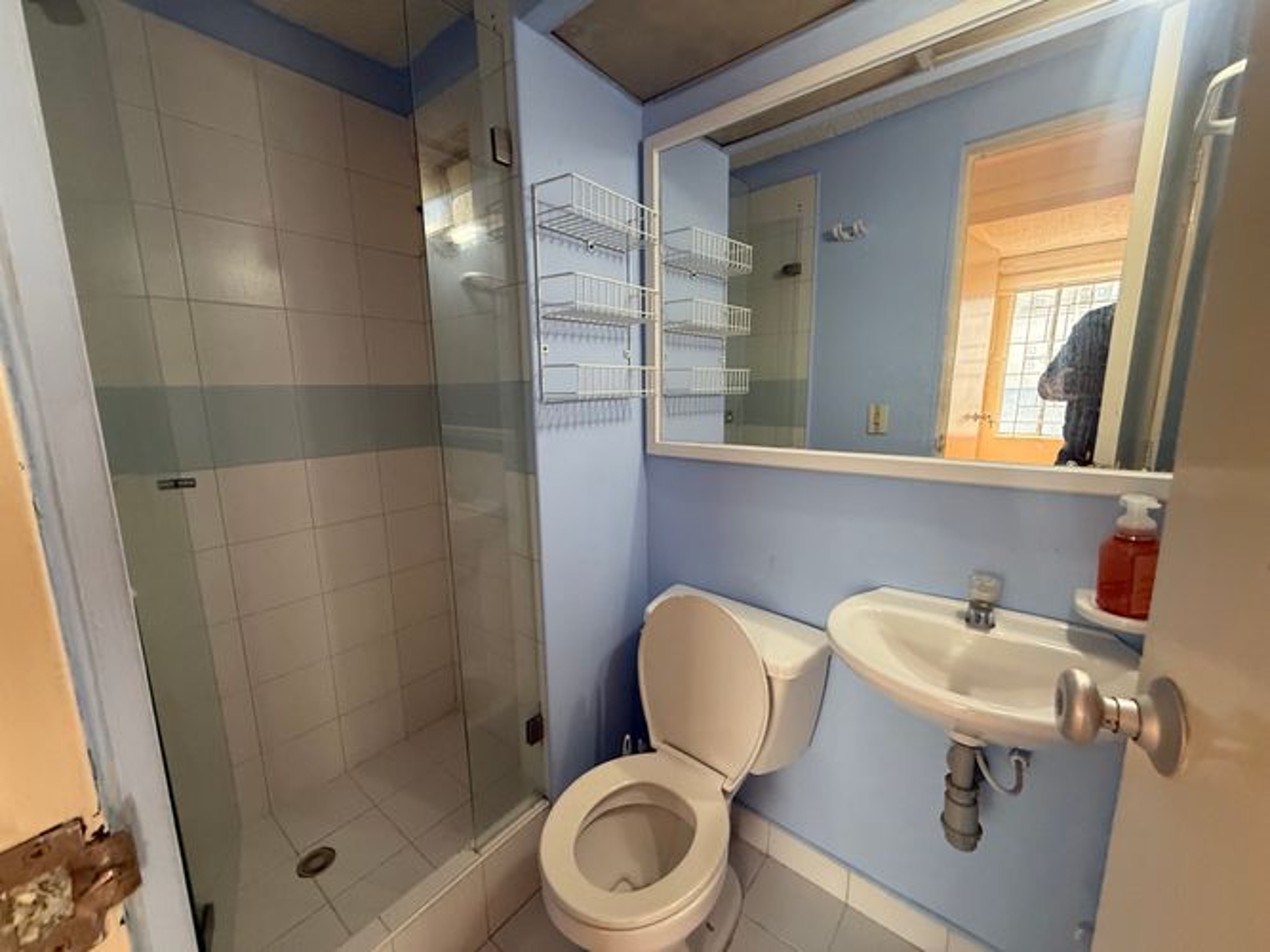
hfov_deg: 102.1
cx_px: 635
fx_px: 514
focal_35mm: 14
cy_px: 476
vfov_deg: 85.7
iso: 400
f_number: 2.2
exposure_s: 1/60
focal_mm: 2.22
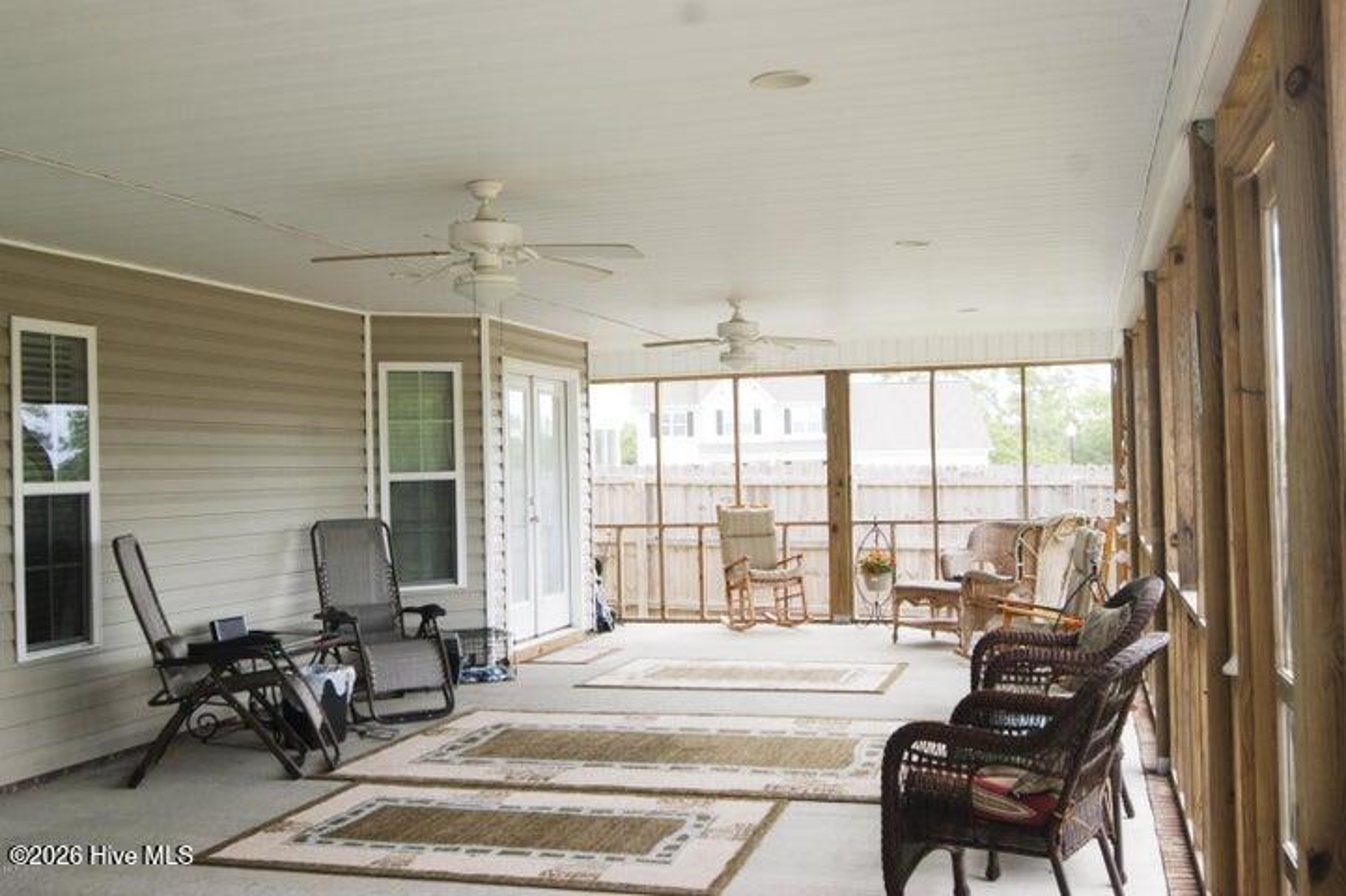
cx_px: 673
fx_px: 1457
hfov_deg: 49.6
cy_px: 448
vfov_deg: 34.2
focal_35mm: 39
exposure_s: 1/50
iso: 200
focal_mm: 26
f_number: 8
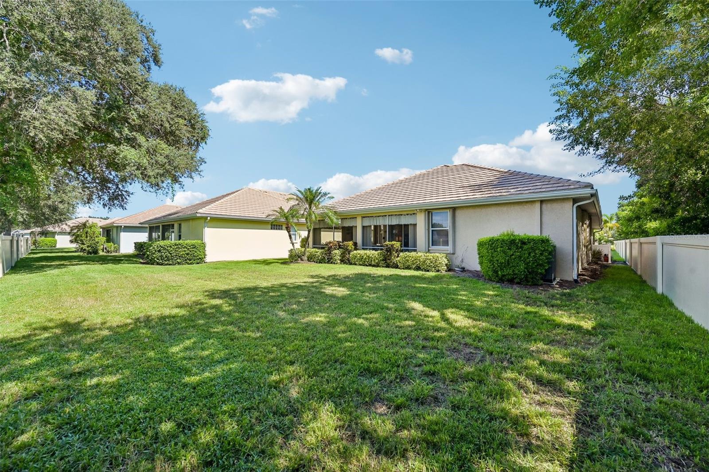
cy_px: 236
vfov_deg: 81.2
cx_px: 354
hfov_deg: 104.3
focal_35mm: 14
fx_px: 276
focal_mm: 14
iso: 400
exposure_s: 1/500
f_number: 8
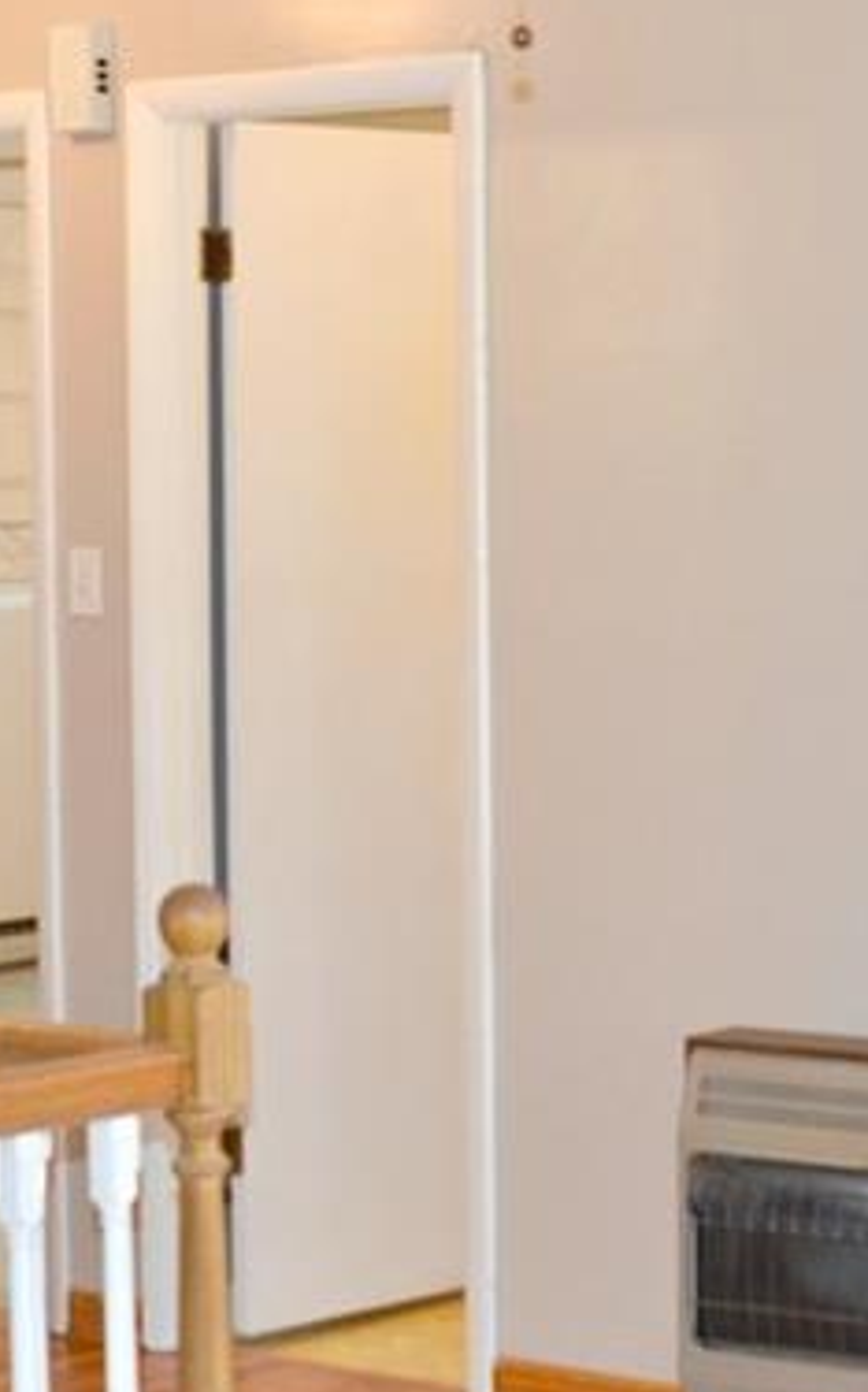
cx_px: 668
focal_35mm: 100
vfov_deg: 20.6
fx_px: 3789
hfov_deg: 13.0
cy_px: 321
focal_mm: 24
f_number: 5
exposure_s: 1/60
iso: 800
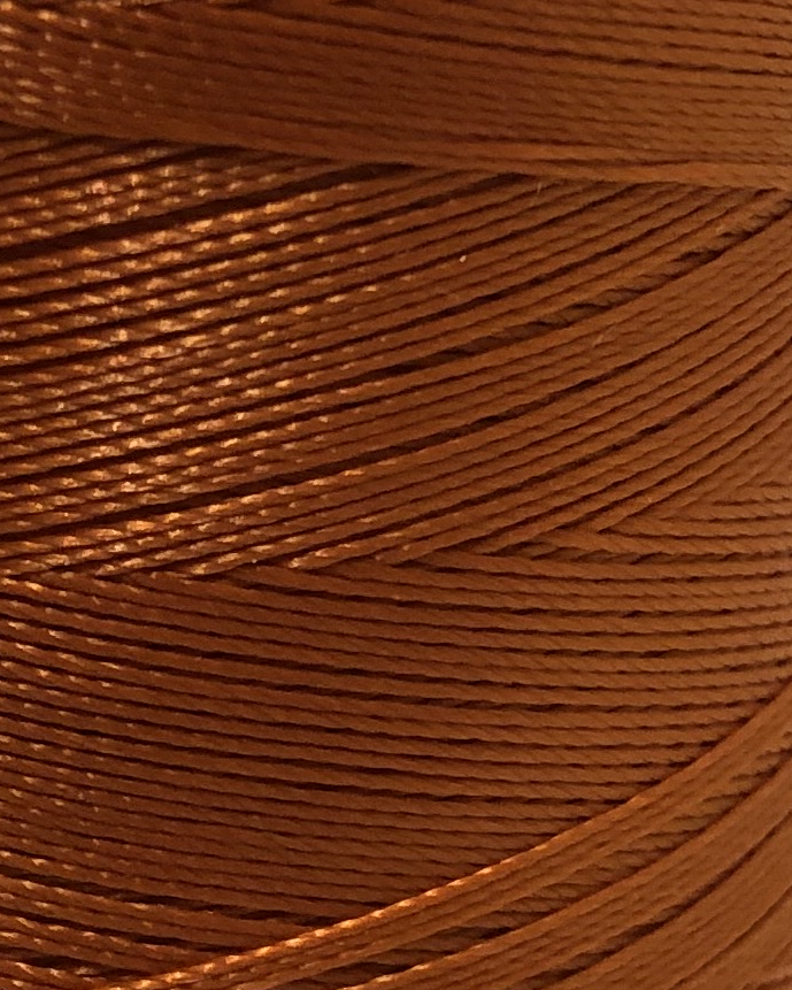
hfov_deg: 12.0
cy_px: 791
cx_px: 128
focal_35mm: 128
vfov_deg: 14.9
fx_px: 3750
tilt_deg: -21.5
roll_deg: +0.1
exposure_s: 1/17
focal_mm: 3.99
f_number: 1.8
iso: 64
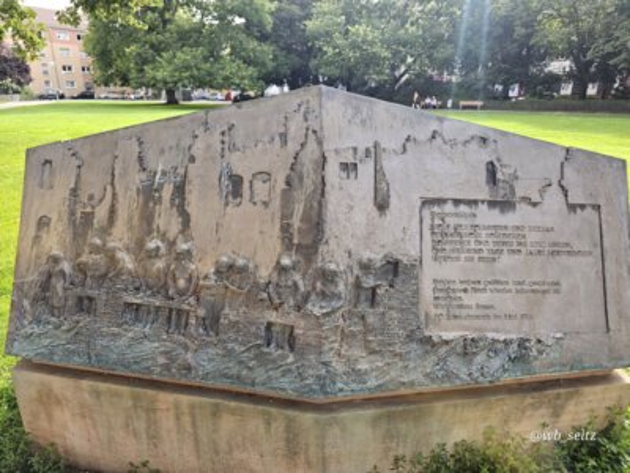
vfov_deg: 58.9
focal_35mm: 23
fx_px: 419
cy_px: 236
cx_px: 315
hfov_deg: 73.9
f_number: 1.7
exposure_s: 1/180
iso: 40
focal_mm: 6.3
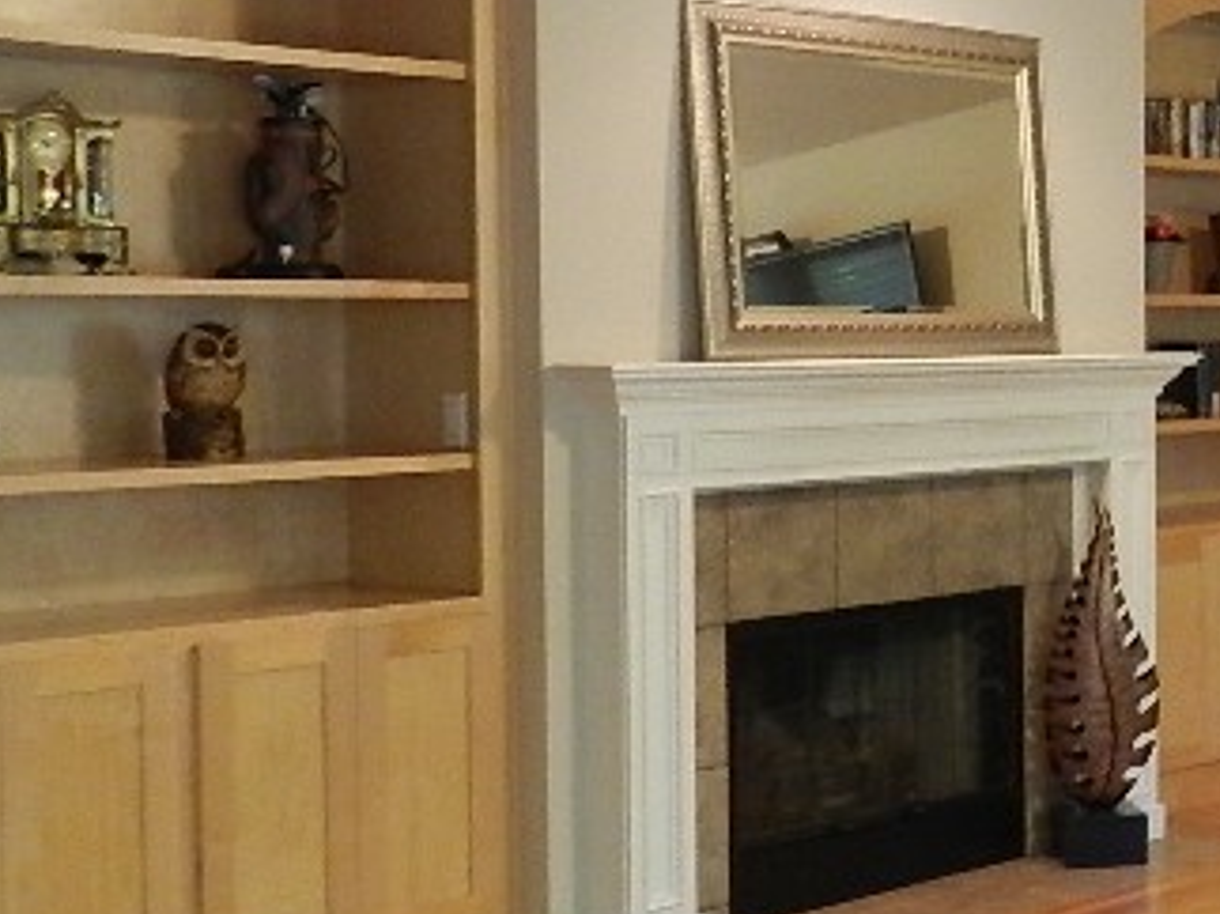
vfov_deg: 20.1
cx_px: 1609
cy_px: 419
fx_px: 2572
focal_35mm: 73
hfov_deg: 23.4
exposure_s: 1/15
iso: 400
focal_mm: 4
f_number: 3.4
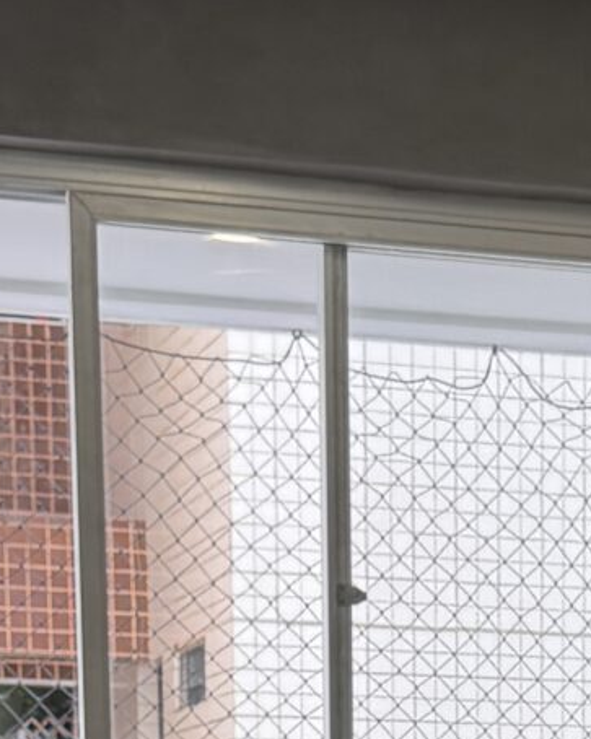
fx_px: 2887
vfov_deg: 13.3
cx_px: 625
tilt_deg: -6.3
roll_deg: -0.7
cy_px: 1271
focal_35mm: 132
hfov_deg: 11.5
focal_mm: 6.76
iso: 100
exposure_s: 1/120
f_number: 1.78
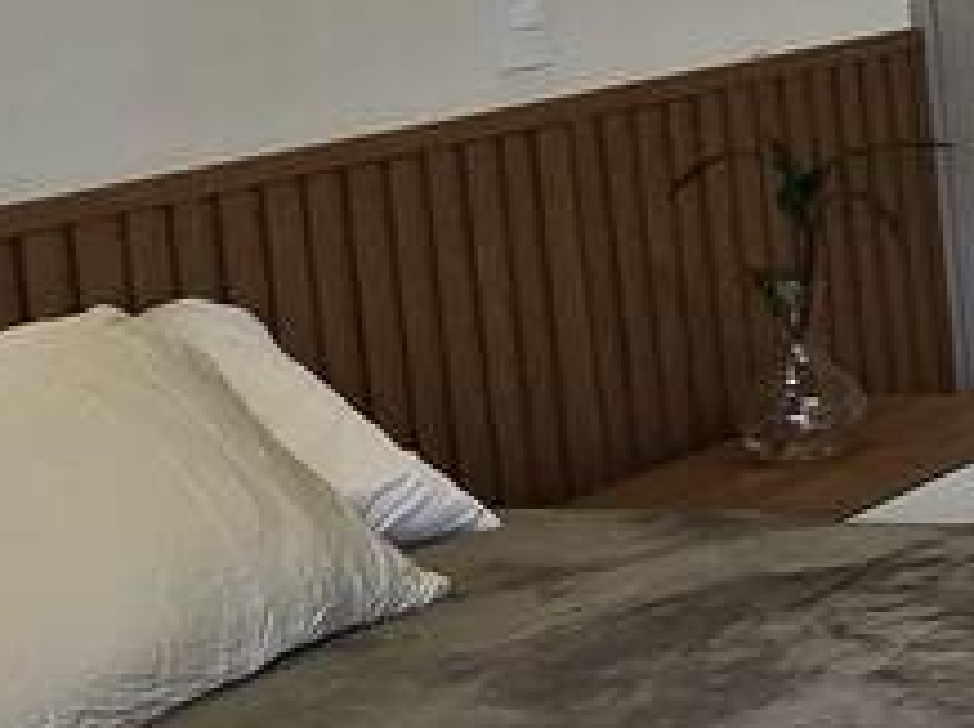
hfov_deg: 15.1
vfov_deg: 16.6
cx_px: 2261
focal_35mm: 86
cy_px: -58
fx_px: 2417
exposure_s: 1/60
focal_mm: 2.2
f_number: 2.2
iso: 100
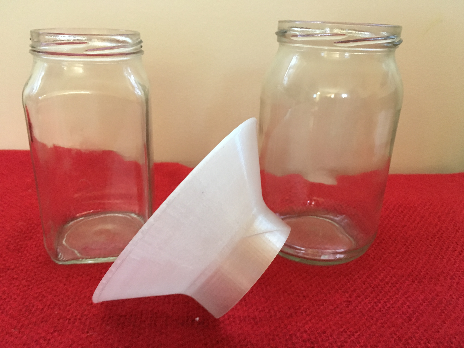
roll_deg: -1.1
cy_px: 174
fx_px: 389
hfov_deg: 61.7
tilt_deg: -21.4
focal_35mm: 29
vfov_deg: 48.2
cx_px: 232
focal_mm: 4.15
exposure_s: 1/20
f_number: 2.2
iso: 200
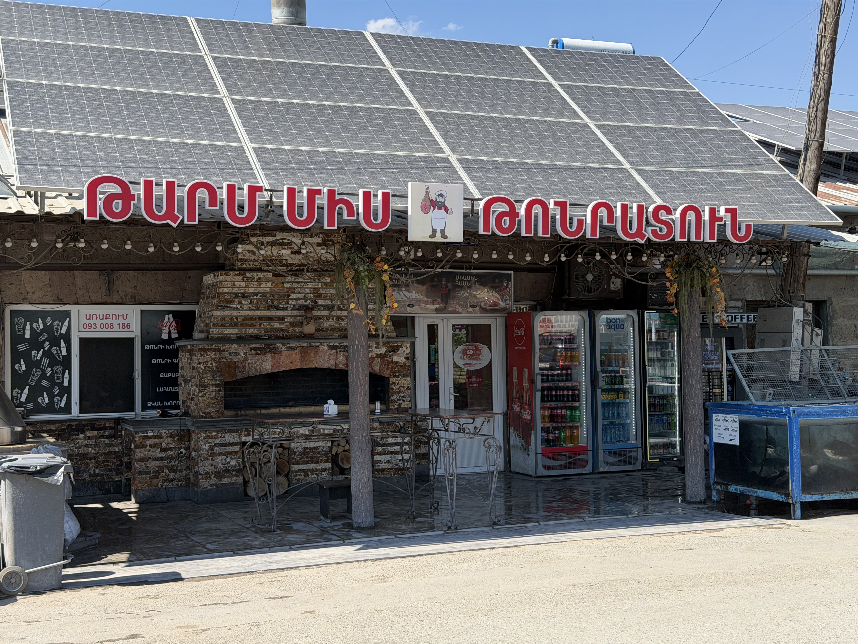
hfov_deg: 39.7
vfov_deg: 30.3
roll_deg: +1.1
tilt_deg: +1.4
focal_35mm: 48
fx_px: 1190
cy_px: 322
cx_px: 429
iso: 80
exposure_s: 1/2342
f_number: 1.78
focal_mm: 6.76
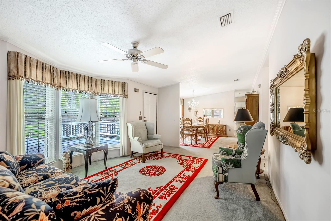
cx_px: 166
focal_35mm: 14
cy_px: 110
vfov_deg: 81.3
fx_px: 129
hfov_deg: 104.2
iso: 2500
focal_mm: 14
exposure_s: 1/1000
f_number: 4
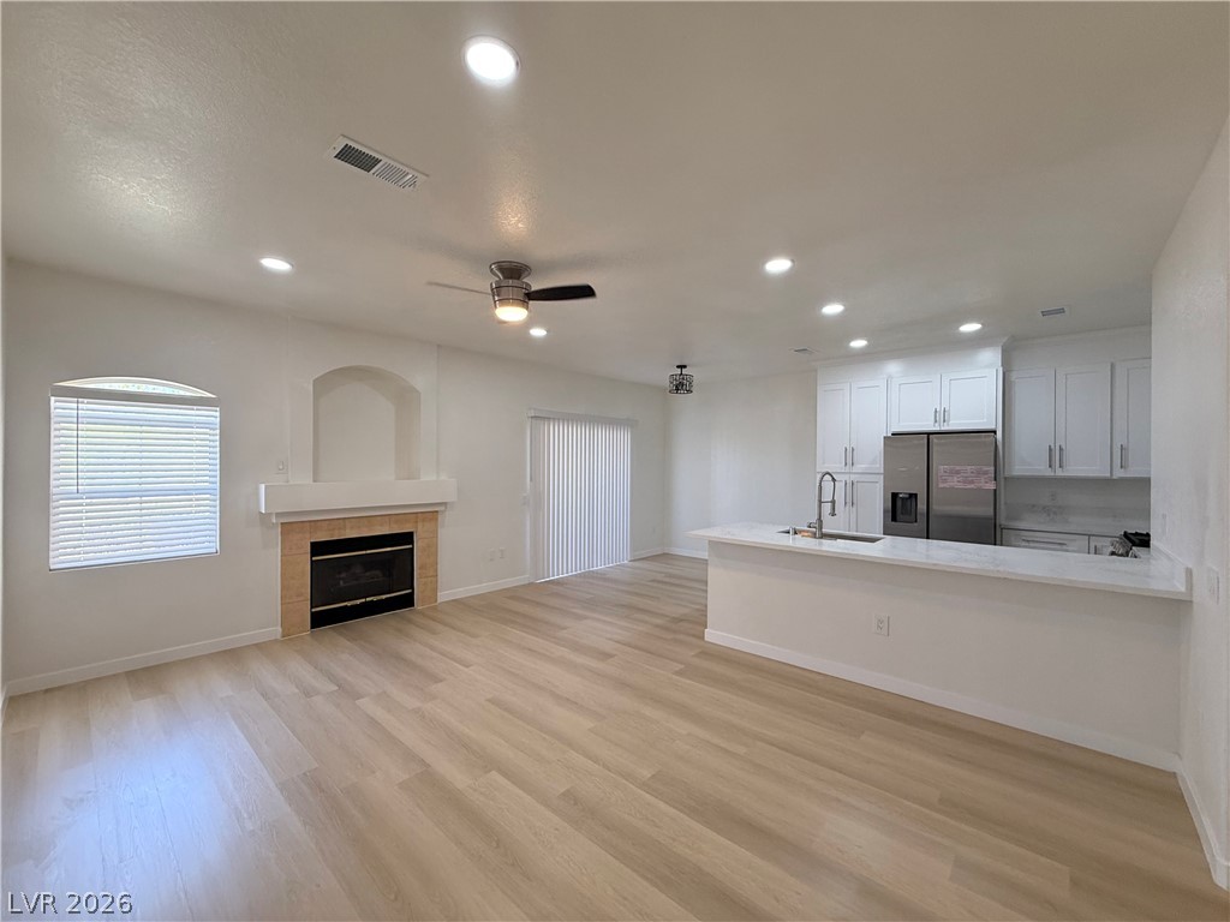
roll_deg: +0.0
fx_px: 497
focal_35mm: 14
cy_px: 461
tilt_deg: +0.9
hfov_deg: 102.1
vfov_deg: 85.7
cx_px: 615
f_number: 2.2
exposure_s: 1/120
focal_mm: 2.22
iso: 160
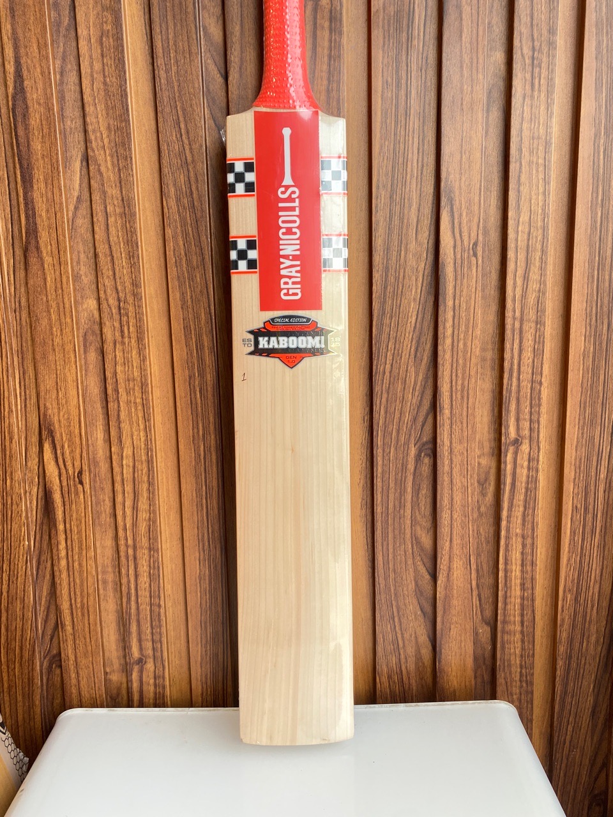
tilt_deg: -9.1
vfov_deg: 67.3
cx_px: 306
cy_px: 408
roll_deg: +1.7
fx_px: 614
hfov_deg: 53.1
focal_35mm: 26
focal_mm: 4.25
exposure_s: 1/100
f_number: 1.8
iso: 125
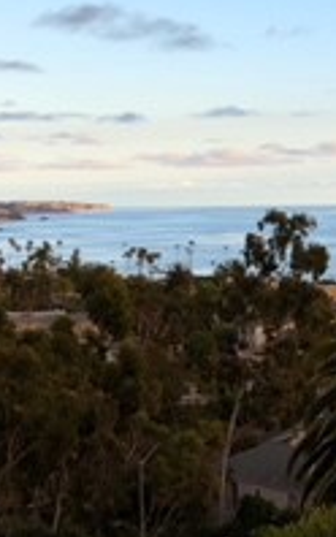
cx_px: 417
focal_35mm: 96
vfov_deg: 21.6
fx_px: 1404
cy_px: 203
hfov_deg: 13.2
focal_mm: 3.99
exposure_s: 1/873
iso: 20
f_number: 1.8
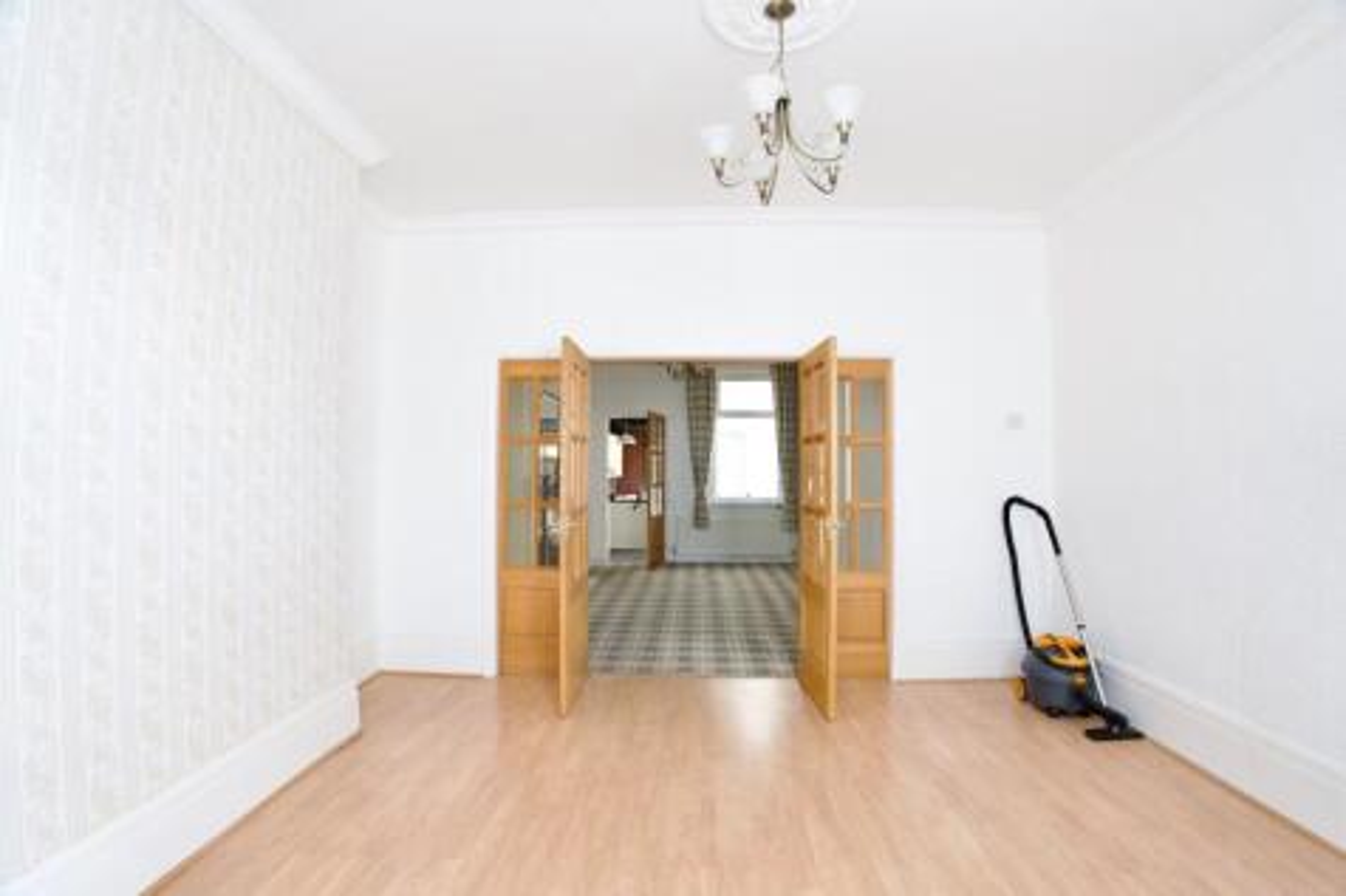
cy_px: 448
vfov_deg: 73.7
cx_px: 673
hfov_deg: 96.8
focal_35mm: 16
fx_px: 598
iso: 1250
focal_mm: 16
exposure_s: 1/60
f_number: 5.6
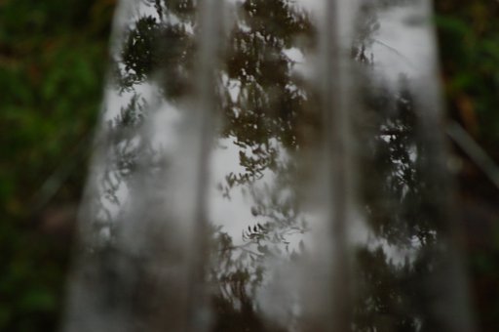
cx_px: 250
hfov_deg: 8.1
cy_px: 166
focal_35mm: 255
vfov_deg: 5.4
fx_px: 3530
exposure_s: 1/30
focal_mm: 170
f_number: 4.8
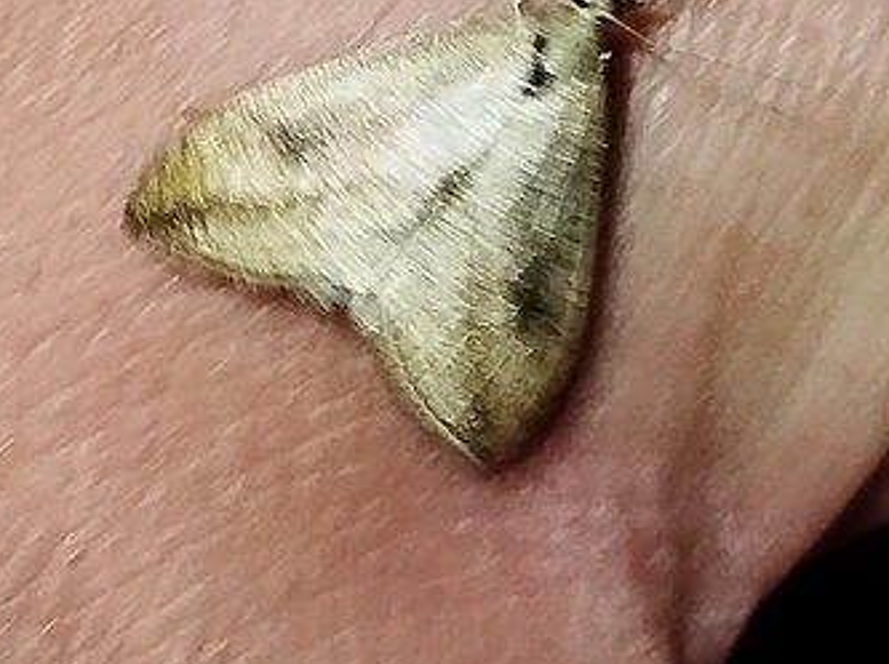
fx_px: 3899
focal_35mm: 152
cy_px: 253
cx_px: 184
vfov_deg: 9.7
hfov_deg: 12.9
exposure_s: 1/50
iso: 200
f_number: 1.7
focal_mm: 5.31
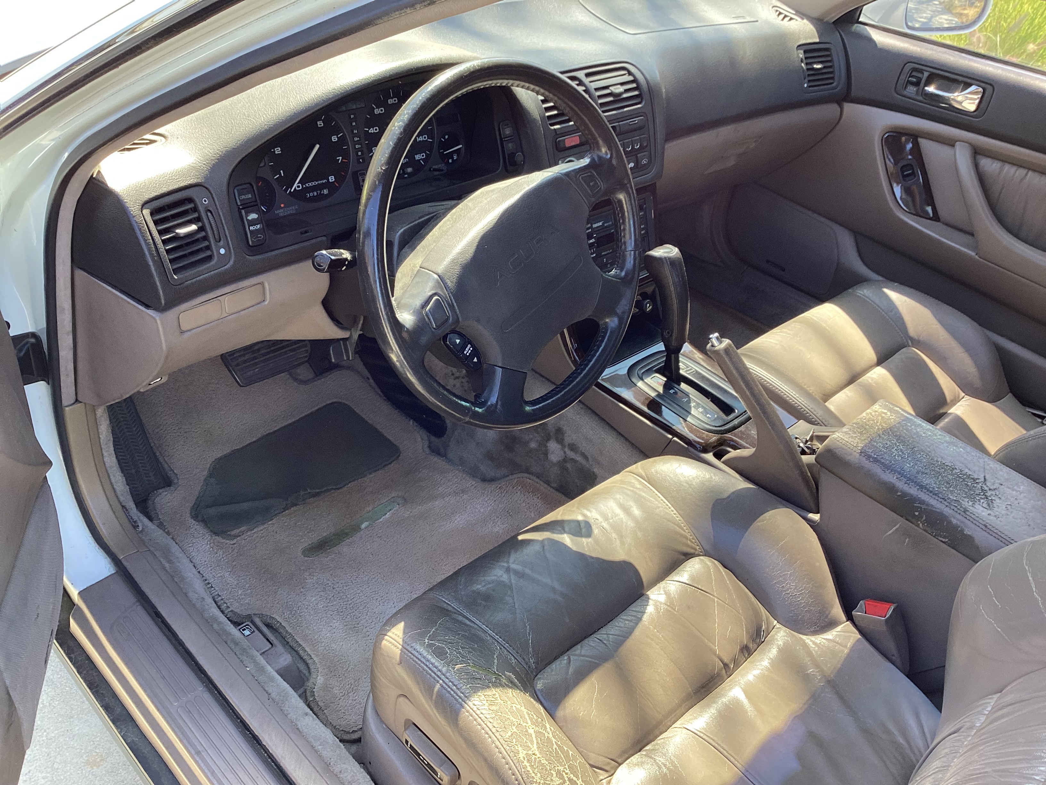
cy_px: 392
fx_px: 937
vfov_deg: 45.4
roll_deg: -2.3
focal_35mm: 31
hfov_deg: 58.4
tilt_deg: -32.2
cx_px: 523
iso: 50
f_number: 2.4
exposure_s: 1/120
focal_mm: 3.3
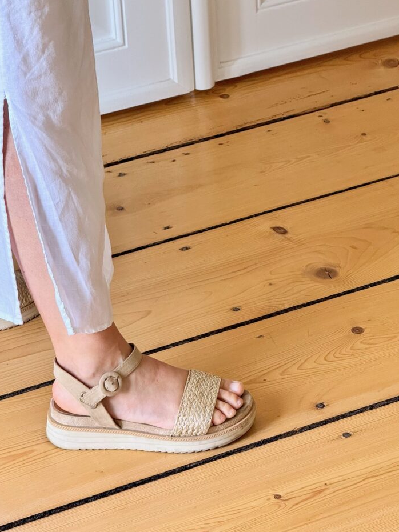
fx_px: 2029
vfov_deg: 14.9
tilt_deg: -31.3
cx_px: 186
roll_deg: +2.9
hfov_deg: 11.2
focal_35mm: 132
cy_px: 271
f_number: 2.8
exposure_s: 1/60
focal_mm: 15.66
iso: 320
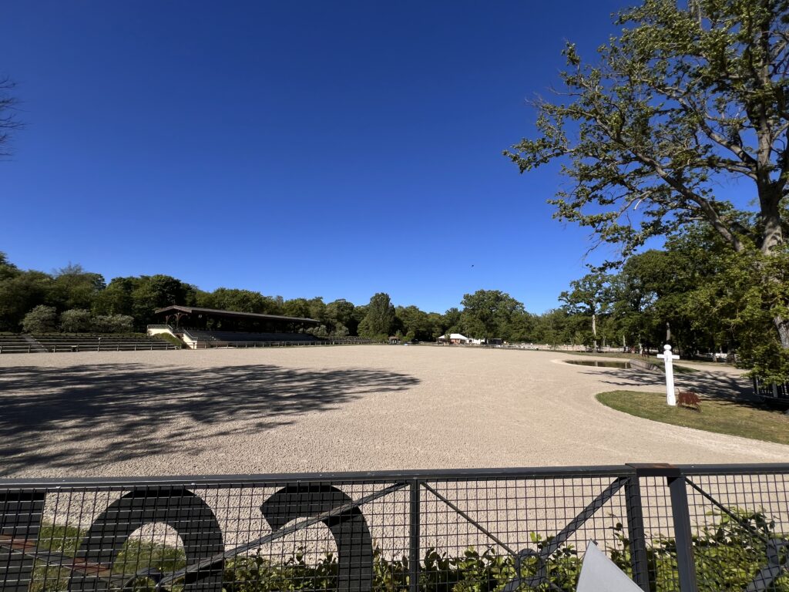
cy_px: 296
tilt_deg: +7.6
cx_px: 394
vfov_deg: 89.9
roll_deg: -1.2
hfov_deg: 106.2
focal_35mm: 13
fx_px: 296
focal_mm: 1.57
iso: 32
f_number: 1.8
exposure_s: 1/2538
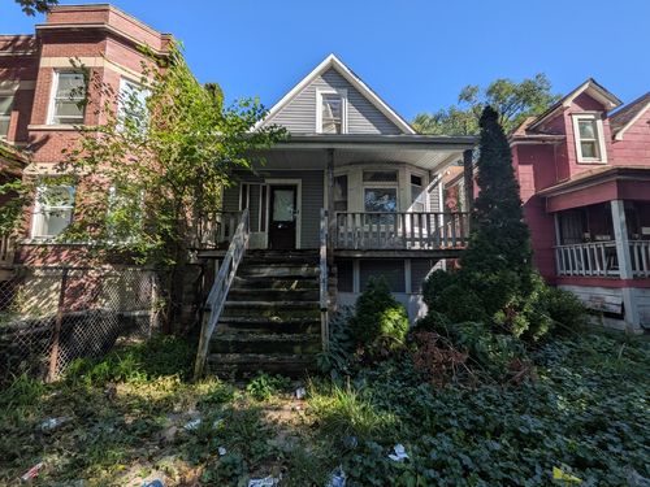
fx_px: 263
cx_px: 325
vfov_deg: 85.7
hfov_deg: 102.1
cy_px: 244
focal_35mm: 14
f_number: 2.2
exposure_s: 1/891
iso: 42
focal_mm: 1.85
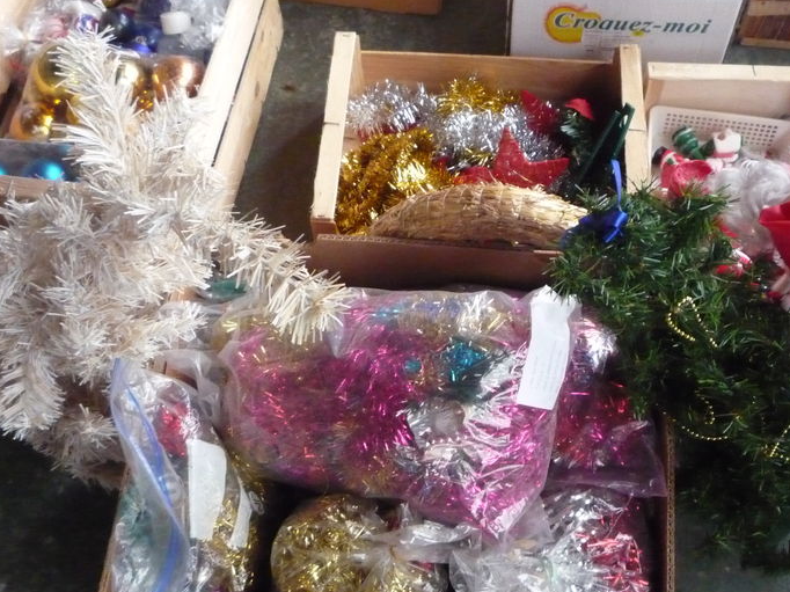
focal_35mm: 44
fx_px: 1004
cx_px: 459
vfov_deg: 32.8
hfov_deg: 42.8
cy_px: 349
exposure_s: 1/30
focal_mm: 5.2
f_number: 3.3
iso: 800
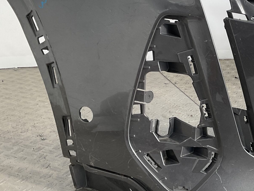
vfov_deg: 23.6
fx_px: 455
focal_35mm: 62
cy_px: 84
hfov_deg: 29.6
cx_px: 240
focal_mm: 3
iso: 16
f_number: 1.8
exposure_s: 1/242
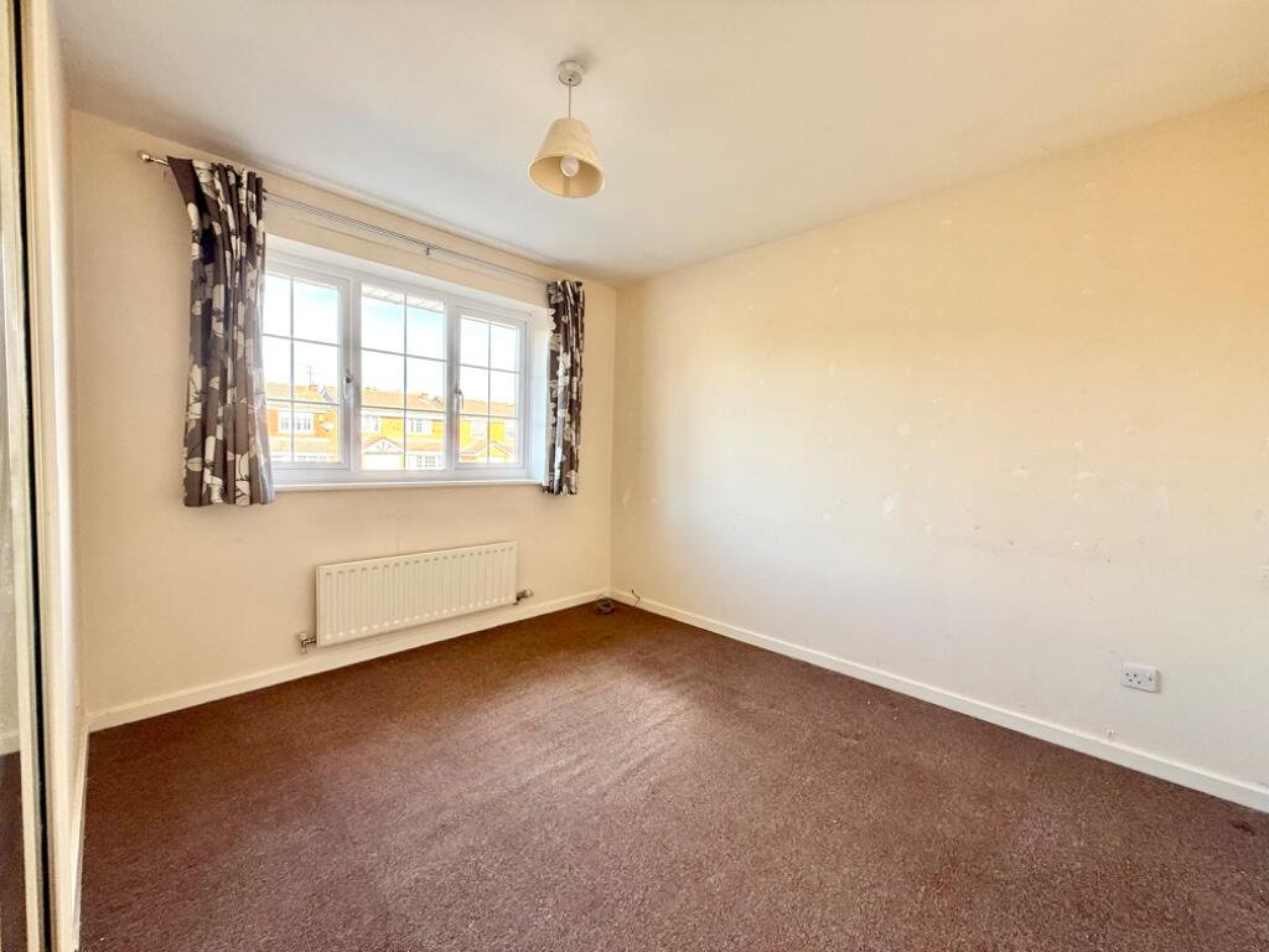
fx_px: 513
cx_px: 634
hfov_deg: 102.1
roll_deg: -1.2
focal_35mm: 14
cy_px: 476
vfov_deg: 85.7
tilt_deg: -2.3
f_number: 2.2
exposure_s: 1/99
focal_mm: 2.22
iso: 100
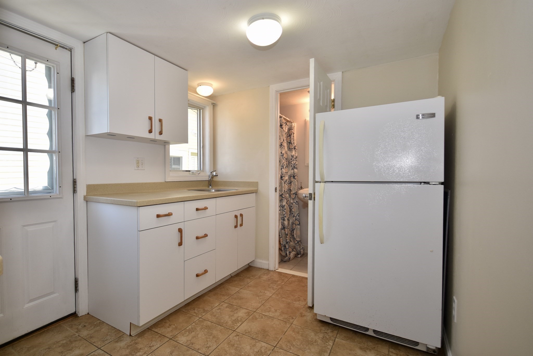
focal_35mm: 15
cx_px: 266
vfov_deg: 77.4
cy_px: 178
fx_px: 222
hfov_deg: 100.4
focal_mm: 10
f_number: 4.5
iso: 200
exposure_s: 1/80
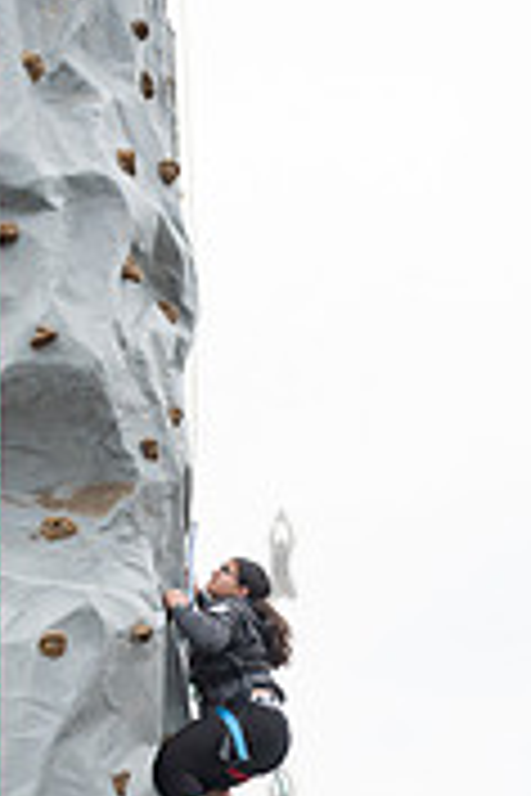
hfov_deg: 22.3
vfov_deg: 30.4
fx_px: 1350
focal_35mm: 61
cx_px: 279
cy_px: 809
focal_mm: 24
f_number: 3.5
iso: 200
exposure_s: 1/800
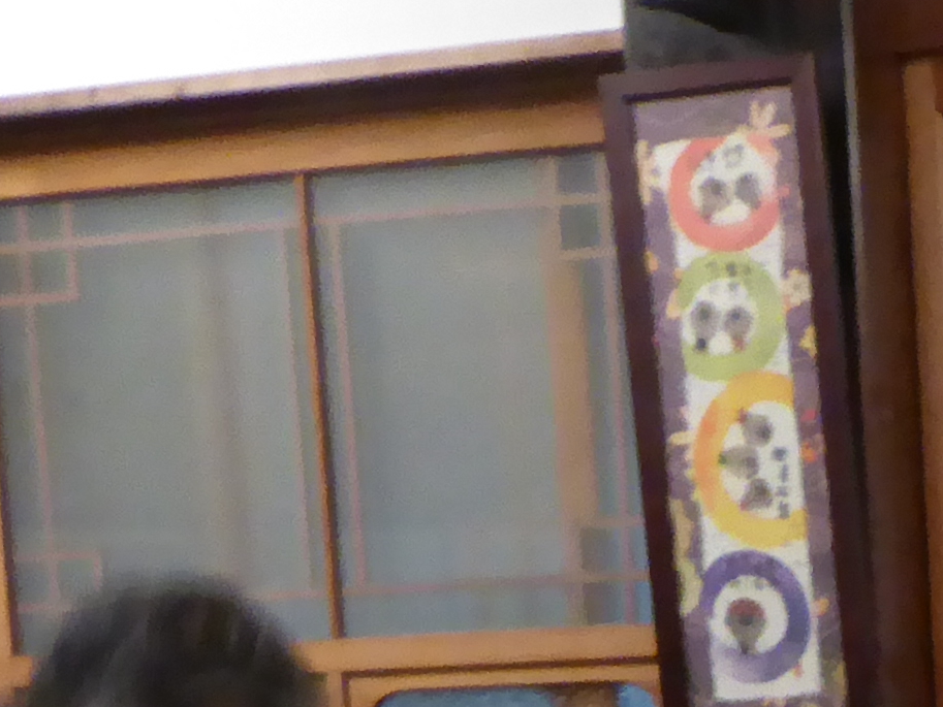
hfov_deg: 14.2
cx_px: 1172
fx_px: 3651
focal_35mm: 134
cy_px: 1270
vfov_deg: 10.4
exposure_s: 1/10
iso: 400
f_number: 3.3
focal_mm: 4.3
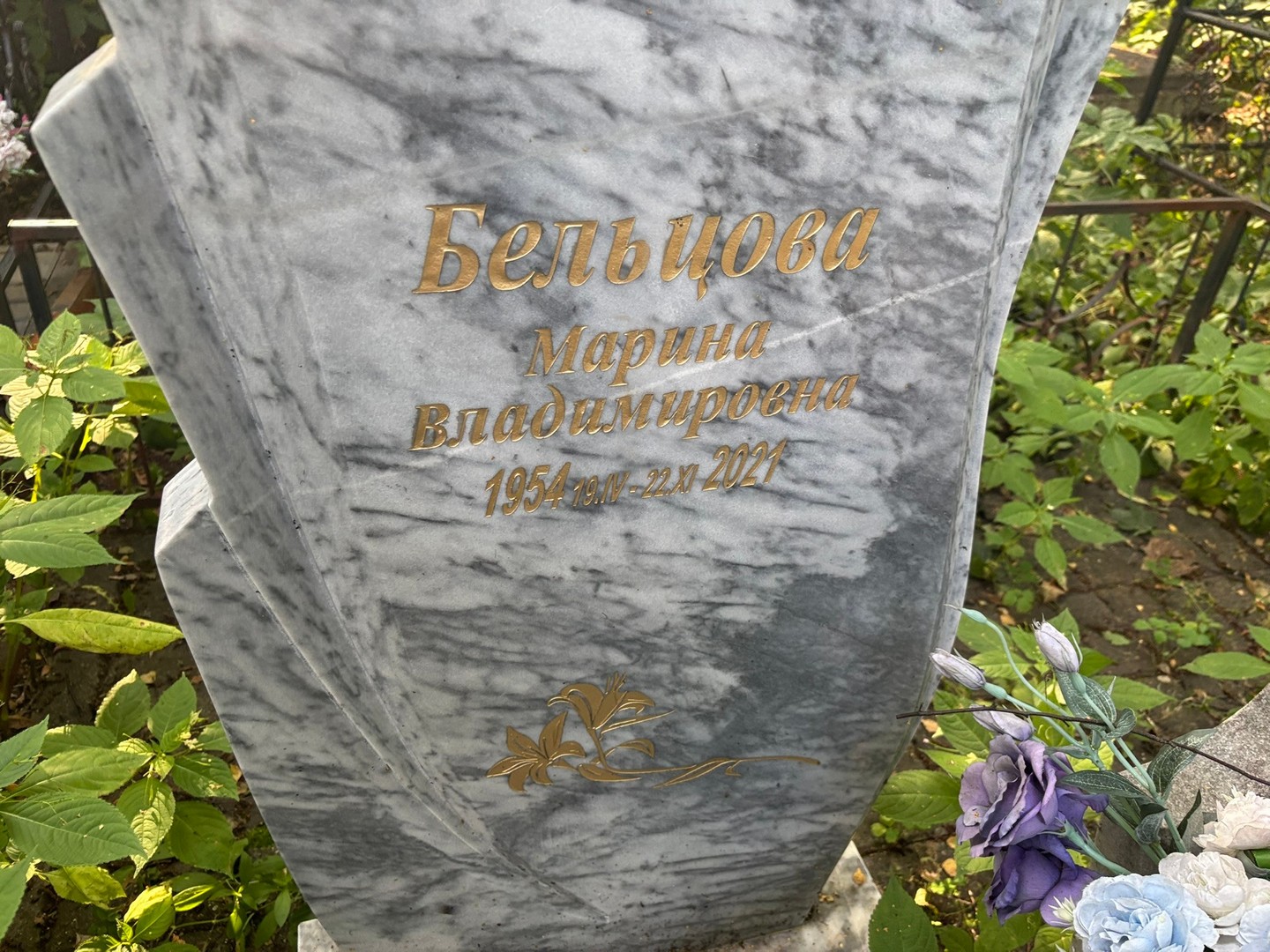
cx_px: 635
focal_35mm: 26
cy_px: 476
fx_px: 954
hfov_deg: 67.3
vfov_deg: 53.1
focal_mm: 5.96
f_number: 1.6
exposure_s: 1/111
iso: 125
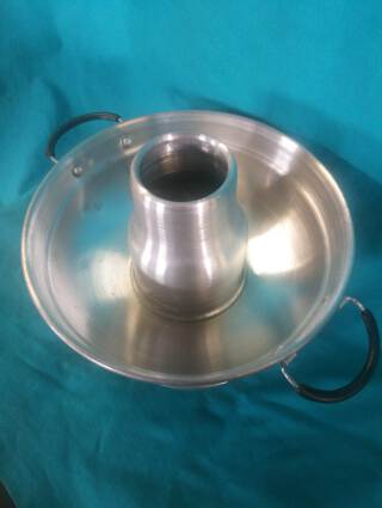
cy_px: 254
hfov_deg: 49.9
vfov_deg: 63.4
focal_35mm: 28
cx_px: 191
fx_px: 411
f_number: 2.5
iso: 250
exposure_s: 1/37
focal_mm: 4.21
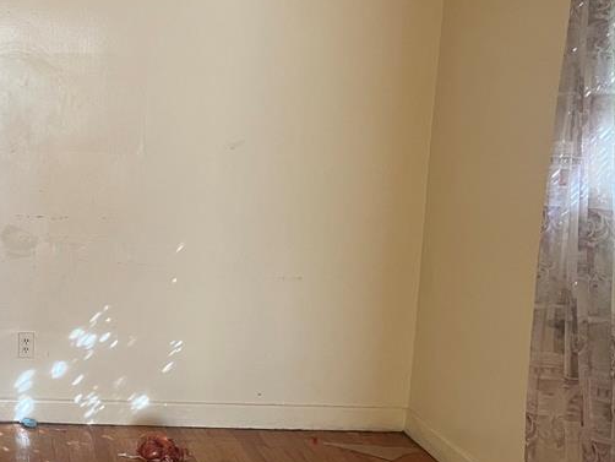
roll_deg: -1.6
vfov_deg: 27.5
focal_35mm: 53
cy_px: 223
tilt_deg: -7.8
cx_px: -10
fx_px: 942
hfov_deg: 33.0
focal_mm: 5.1
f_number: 1.6
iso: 160
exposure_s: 1/60
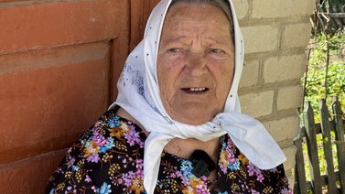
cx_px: 182
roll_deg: -0.7
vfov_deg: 13.6
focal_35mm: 89
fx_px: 814
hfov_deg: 23.9
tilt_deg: -12.4
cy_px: 105
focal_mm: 9
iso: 25
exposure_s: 1/101
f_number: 2.8
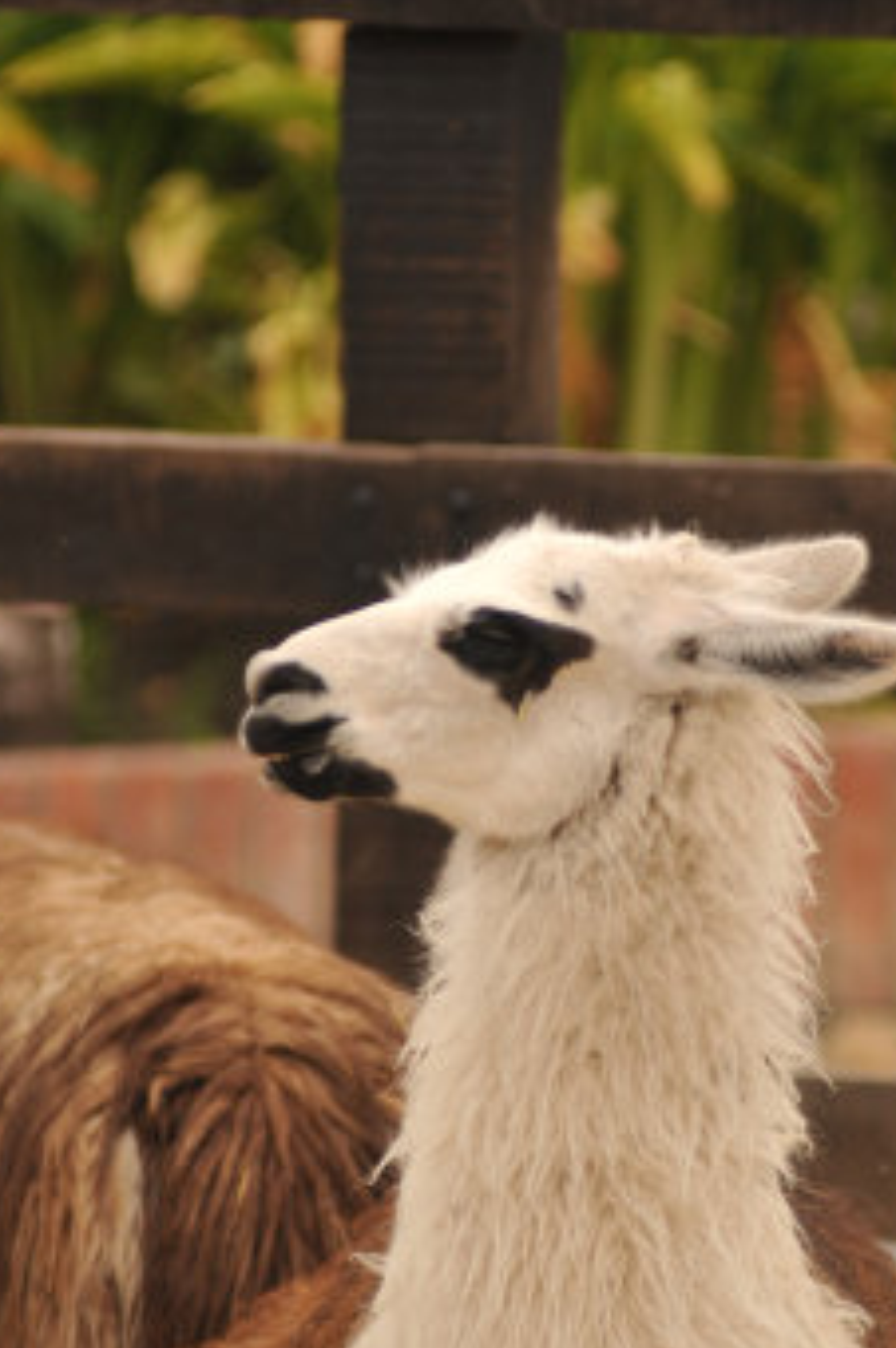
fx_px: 20200
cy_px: 698
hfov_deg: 2.5
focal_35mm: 540
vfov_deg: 3.8
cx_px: 589
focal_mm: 200
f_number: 2.8
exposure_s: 1/1000
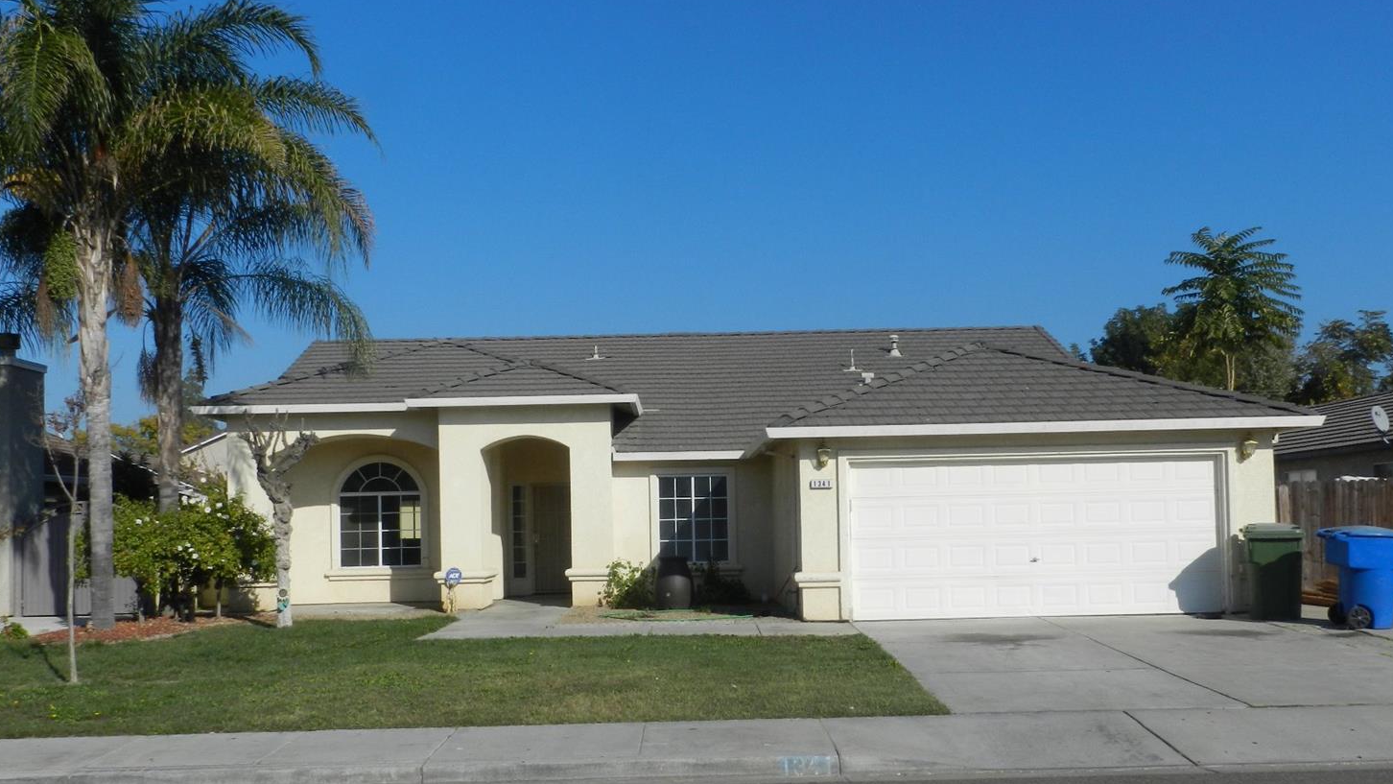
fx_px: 1330
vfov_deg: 32.7
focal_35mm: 36
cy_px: 467
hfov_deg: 55.3
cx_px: 682
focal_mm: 5.6
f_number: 5.6
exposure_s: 1/1000
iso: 160
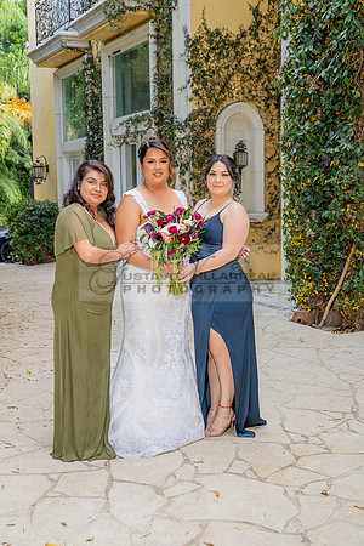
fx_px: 698
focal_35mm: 46
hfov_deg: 29.2
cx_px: 182
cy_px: 273
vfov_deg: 42.7
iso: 200
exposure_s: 1/200
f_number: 5
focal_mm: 46
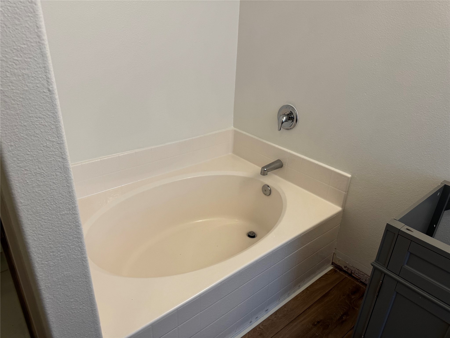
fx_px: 312
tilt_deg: -25.3
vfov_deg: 56.8
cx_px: 225
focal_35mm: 24
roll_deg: -0.5
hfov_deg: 71.6
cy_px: 169
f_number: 1.78
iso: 125
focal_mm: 6.76
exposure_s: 1/120
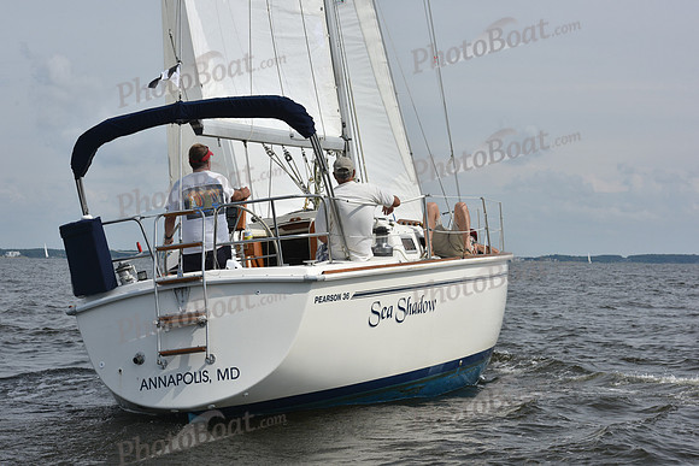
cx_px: 350
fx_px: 1592
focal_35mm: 82
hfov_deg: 24.8
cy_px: 233
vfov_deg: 16.7
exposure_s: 1/1250
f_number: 11
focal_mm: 82
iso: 320
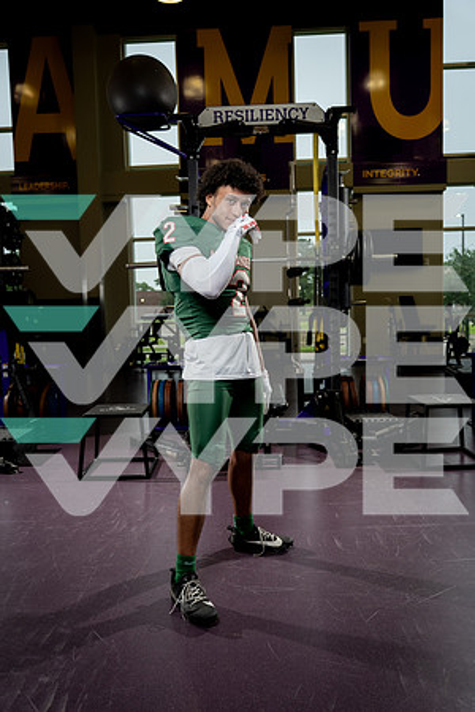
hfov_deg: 46.4
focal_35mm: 28
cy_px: 356
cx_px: 238
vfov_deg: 65.5
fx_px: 554
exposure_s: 1/250
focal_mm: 28
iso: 640
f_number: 4
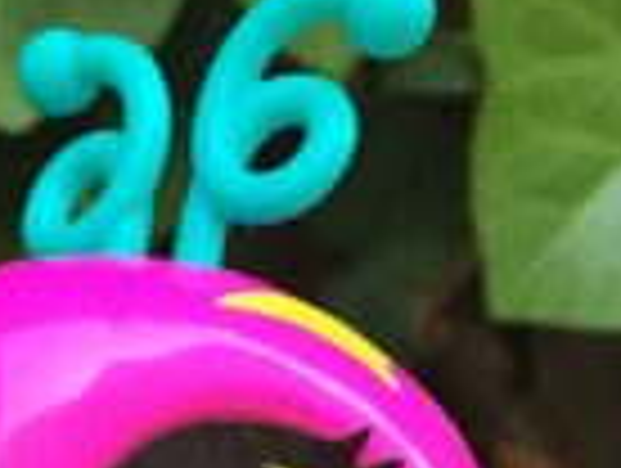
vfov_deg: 12.0
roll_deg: +3.0
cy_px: 677
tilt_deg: -10.7
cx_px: 274
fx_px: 2139
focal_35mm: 119
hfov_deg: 16.5
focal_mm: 4.15
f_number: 2.2
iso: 25
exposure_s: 1/33
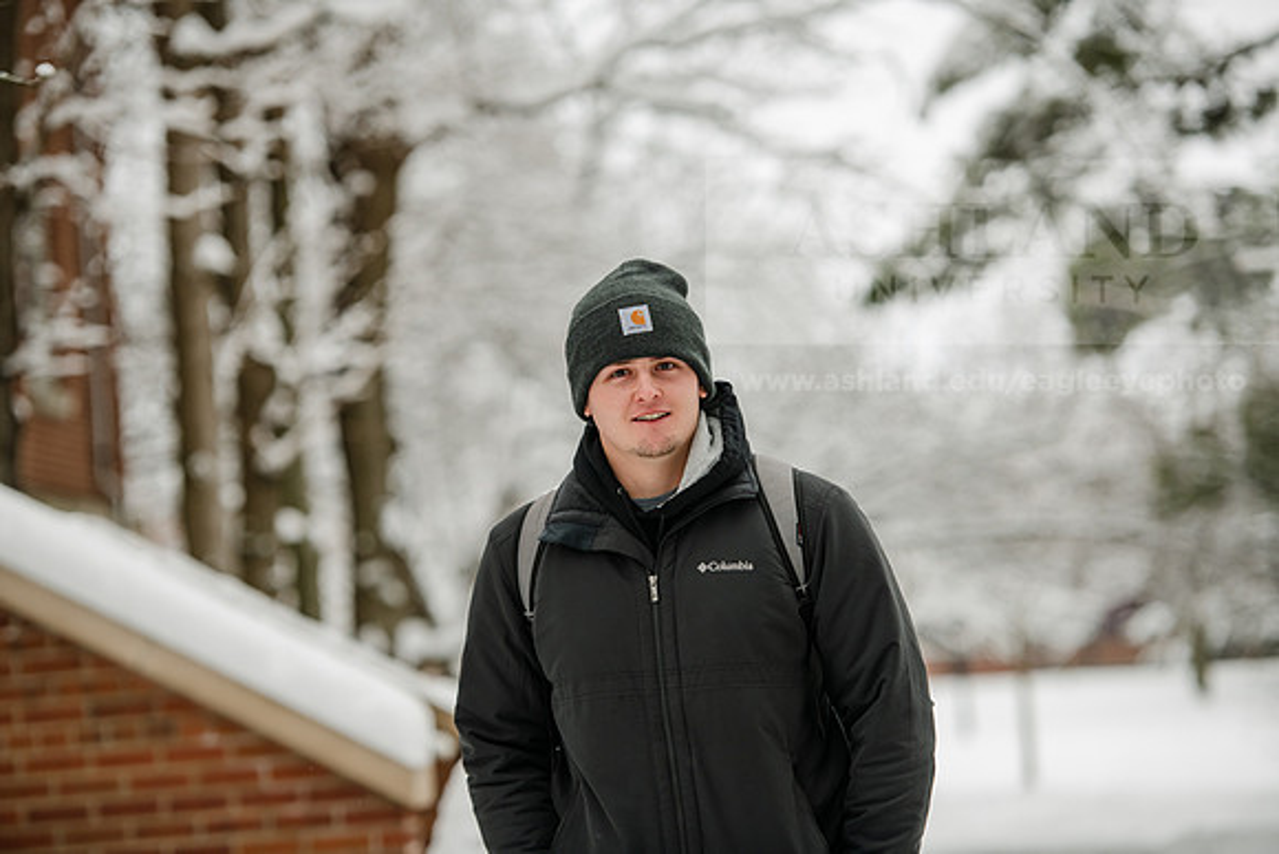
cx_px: 640
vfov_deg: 10.2
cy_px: 427
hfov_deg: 15.2
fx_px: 4797
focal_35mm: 135
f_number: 3.2
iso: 200
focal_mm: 135
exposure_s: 1/400
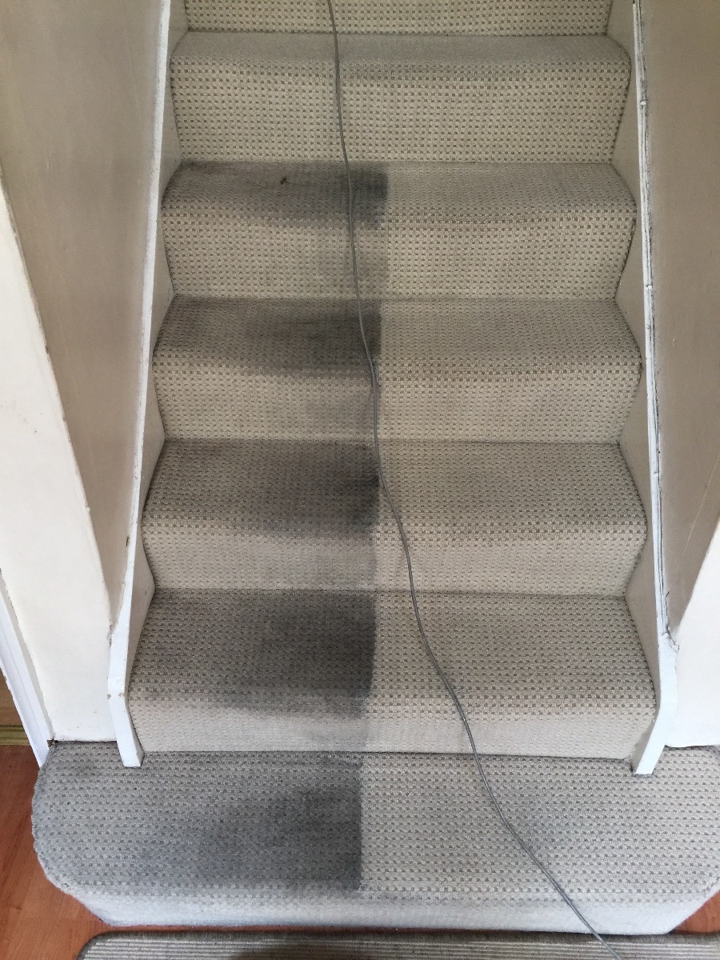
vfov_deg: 61.7
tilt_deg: -37.2
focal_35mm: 29
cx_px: 360
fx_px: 804
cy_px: 480
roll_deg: -1.2
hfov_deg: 48.2
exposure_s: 1/33
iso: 64
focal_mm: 4.15
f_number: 2.2
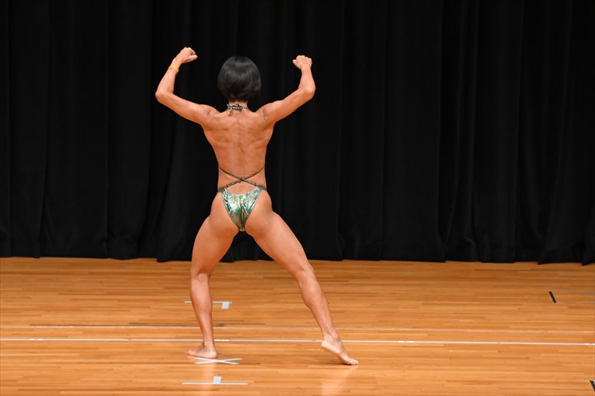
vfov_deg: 5.1
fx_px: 4460
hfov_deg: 7.6
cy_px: 198
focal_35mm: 270
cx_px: 298
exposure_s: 1/400
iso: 3200
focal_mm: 180
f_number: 5.6
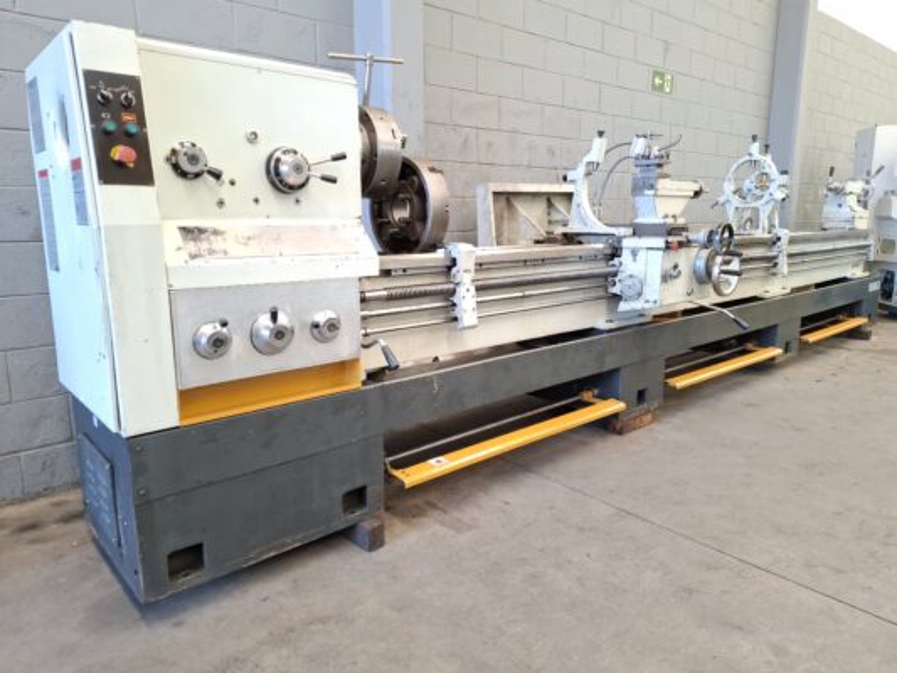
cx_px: 448
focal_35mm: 23
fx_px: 596
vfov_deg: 58.9
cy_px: 336
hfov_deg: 73.9
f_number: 1.8
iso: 250
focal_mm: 5.54
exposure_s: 1/60
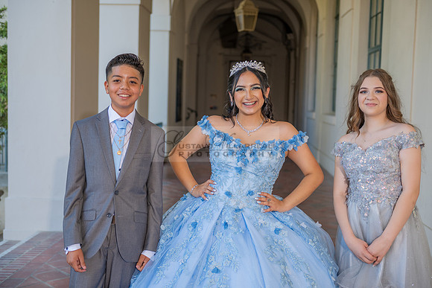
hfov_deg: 41.1
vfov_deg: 28.1
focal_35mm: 48
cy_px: 144
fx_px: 576
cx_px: 216
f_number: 3.2
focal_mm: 48
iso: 200
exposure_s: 1/200
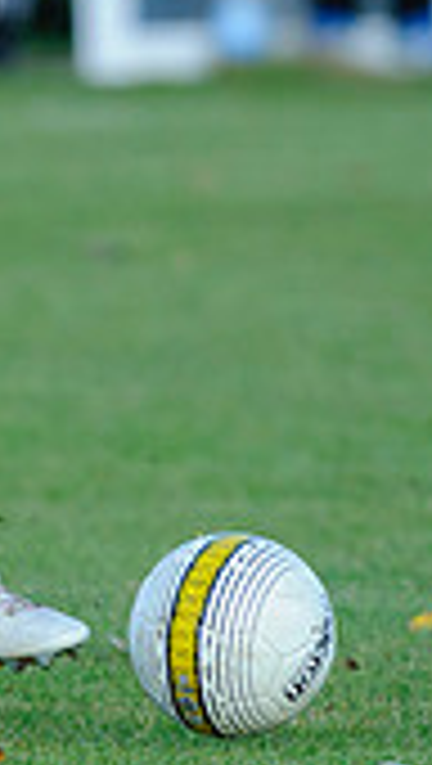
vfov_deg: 1.2
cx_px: -608
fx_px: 36202
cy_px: -63
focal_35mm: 1783
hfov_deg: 0.7
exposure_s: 1/2000
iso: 2000
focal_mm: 500
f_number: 6.7
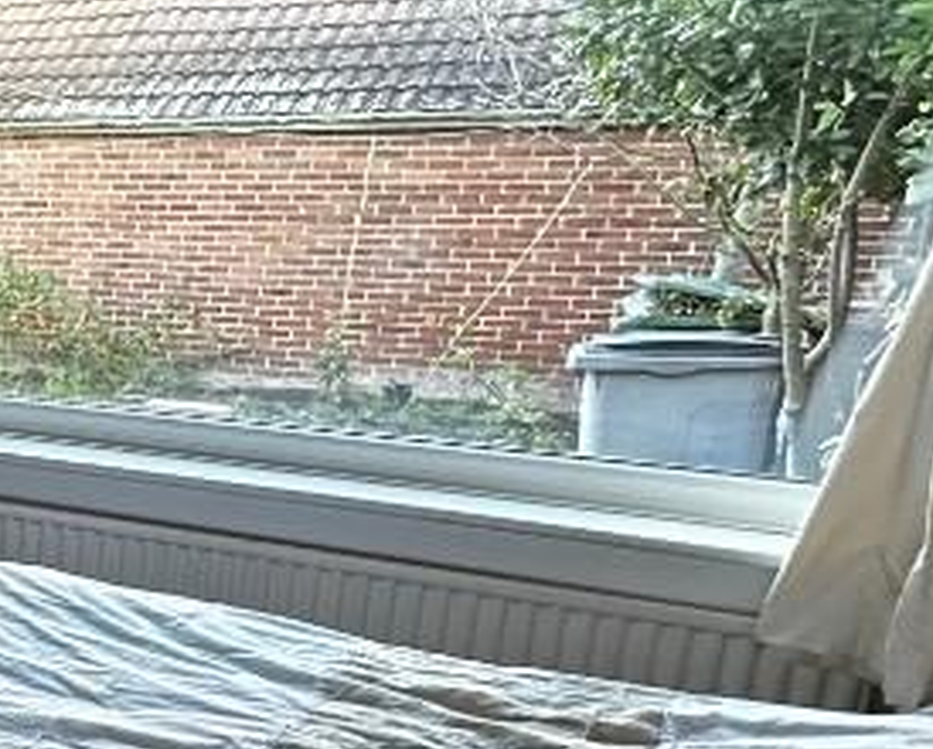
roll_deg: +0.5
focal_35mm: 51
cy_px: 490
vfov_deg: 29.6
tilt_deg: -13.6
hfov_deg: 25.0
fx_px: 1410
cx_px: -558
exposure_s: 1/68
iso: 320
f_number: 2.2
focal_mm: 2.22
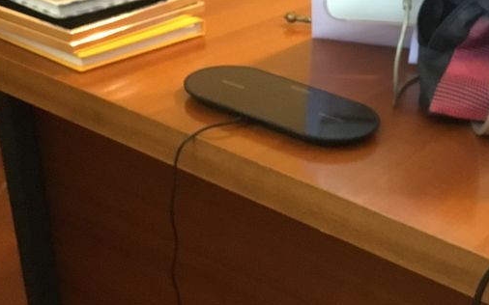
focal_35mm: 65
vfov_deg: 19.9
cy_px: 222
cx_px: 393
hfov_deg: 30.7
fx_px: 866
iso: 320
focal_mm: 3.3
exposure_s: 1/17
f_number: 2.4
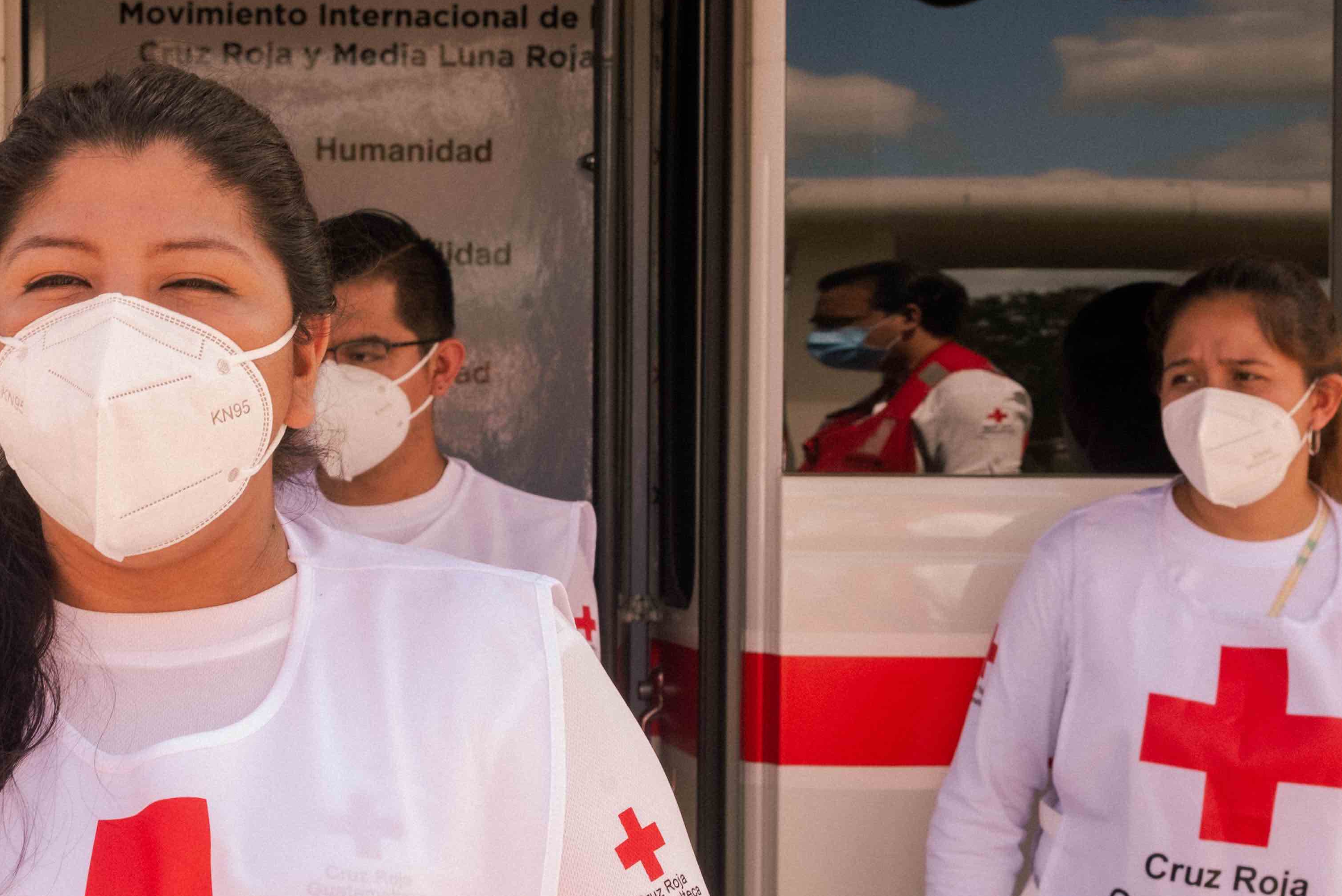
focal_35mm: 100
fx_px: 3729
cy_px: 670
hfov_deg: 20.3
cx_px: 449
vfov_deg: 13.7
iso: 400
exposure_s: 1/125
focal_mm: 50
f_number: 11
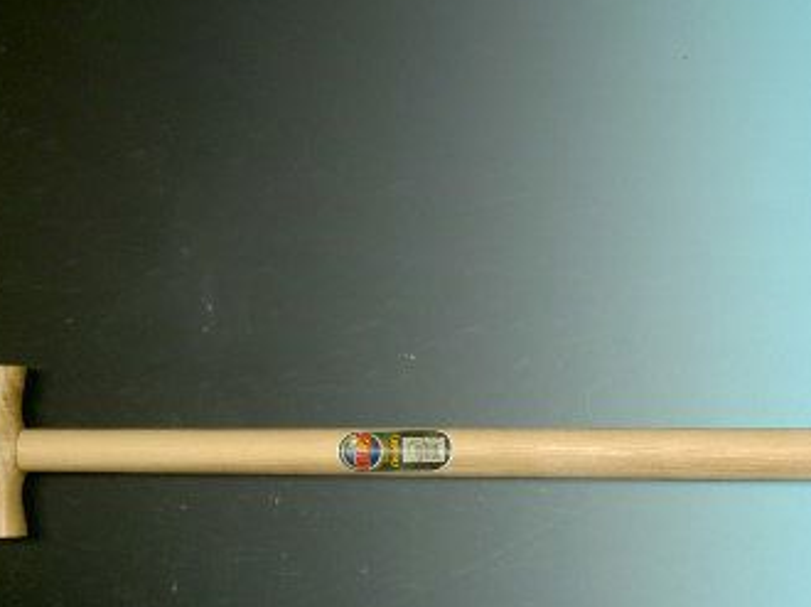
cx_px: 632
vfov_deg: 22.0
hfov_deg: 28.9
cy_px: 472
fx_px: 1545
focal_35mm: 66
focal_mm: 5.6
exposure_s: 1/125
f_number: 2.8
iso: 50
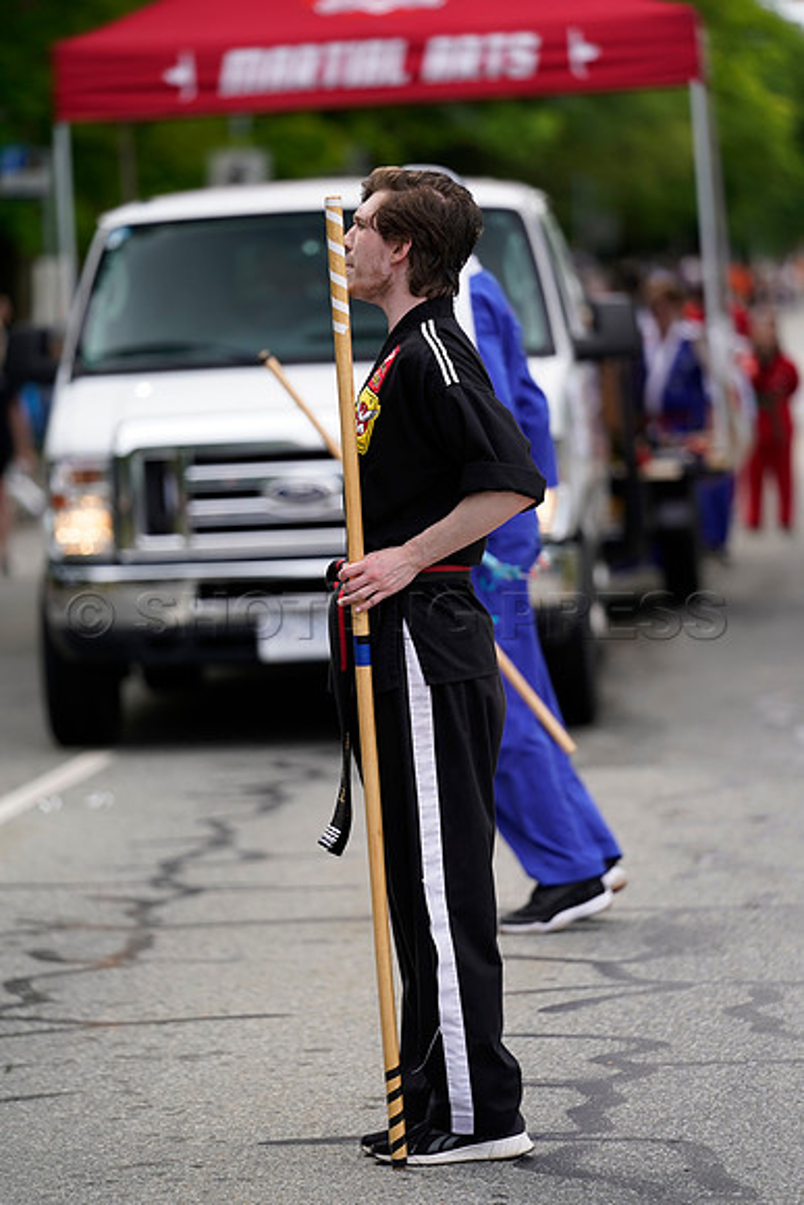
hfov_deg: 6.9
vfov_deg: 10.3
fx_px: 6695
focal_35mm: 200
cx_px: 402
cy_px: 602
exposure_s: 1/400
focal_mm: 200
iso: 200
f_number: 3.2
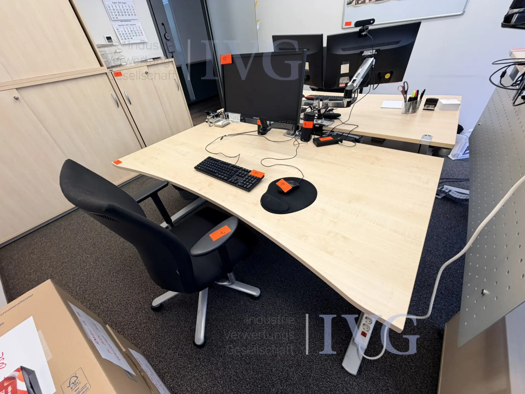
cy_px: 197
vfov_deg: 85.7
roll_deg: +7.5
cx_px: 262
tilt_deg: -36.6
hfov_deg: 102.1
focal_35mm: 14
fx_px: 212
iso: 160
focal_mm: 2.22
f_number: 2.2
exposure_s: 1/100
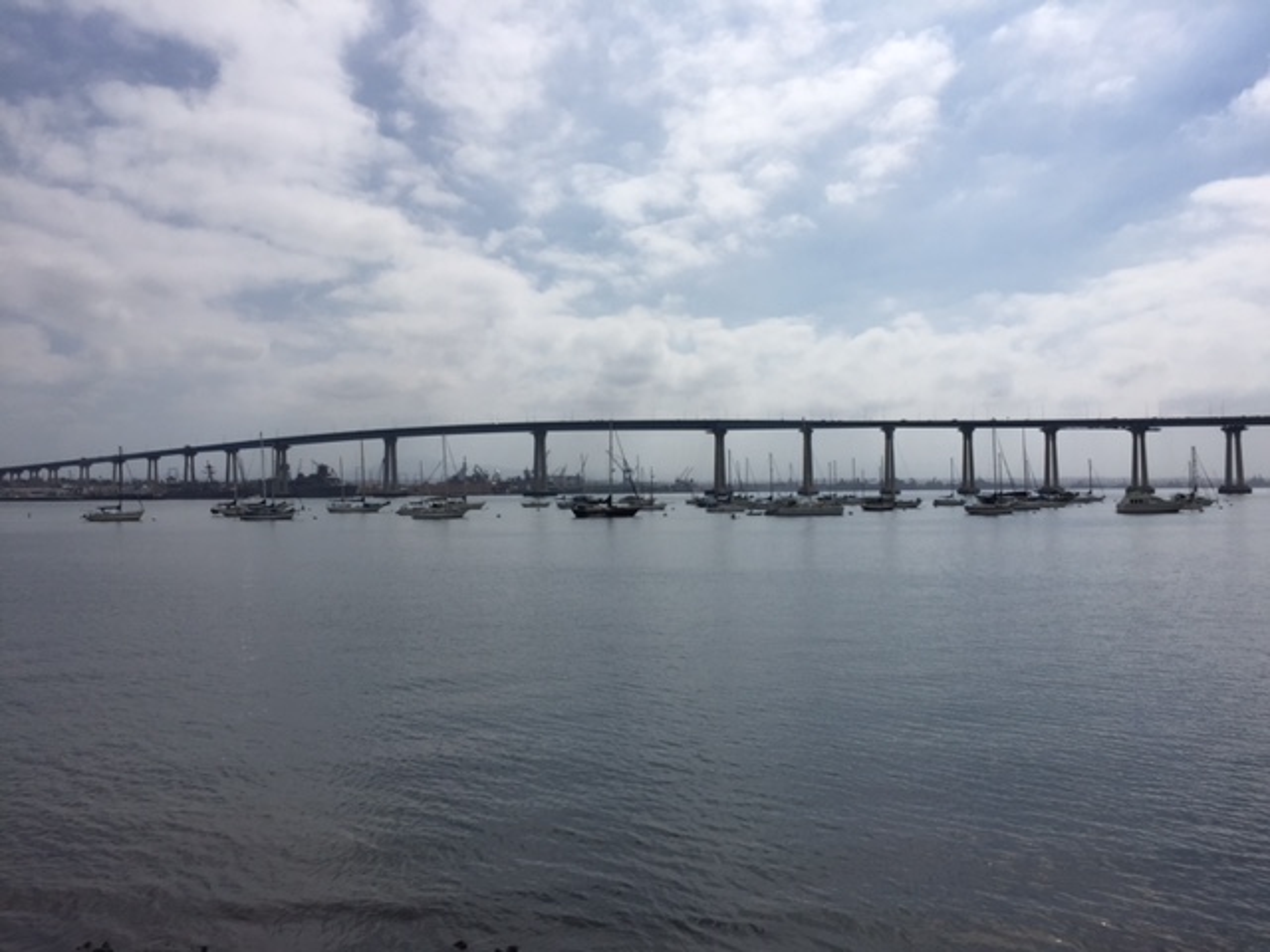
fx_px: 1064
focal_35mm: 29
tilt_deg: +1.8
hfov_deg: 61.7
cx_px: 635
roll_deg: +0.3
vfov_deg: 48.2
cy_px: 476
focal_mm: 4.15
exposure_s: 1/9901
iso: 32
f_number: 2.2
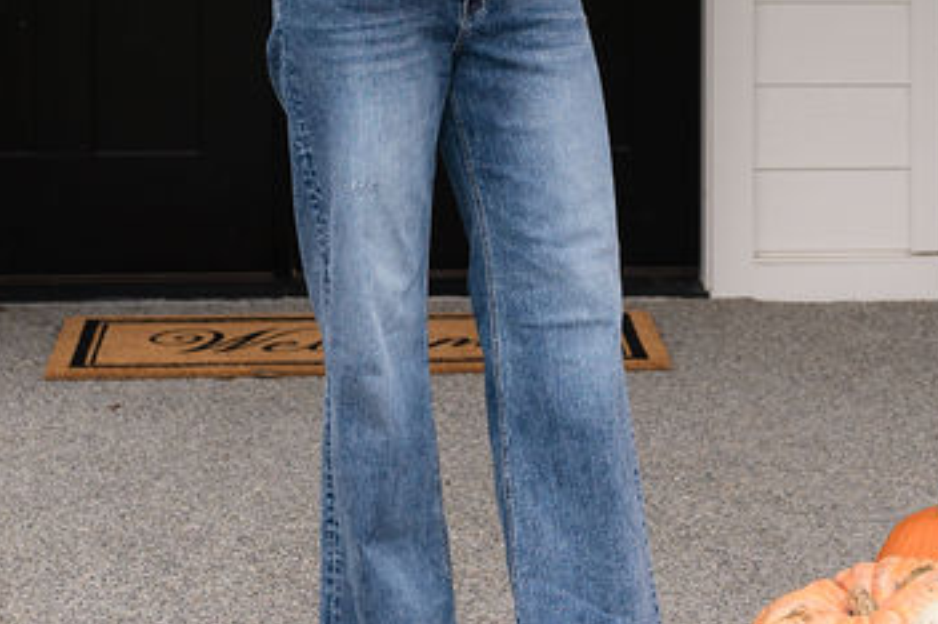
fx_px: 3306
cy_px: -55
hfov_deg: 16.1
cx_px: 478
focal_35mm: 127
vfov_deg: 10.6
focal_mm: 43
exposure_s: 1/400
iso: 500
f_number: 4
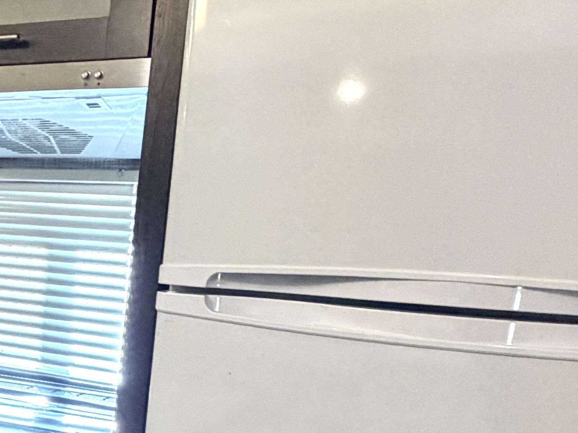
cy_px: 365
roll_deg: -0.9
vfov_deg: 24.7
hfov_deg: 27.7
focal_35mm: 58
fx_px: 968
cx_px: -173
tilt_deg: -6.3
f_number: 2.2
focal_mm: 2.22
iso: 320
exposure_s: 1/60
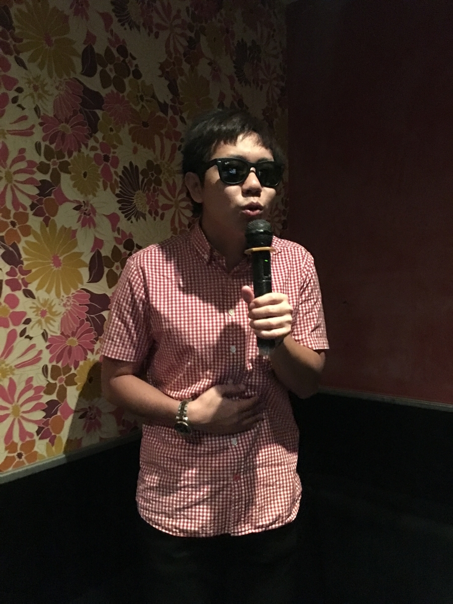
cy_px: 302
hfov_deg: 48.2
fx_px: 506
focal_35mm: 29
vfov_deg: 61.7
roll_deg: +0.8
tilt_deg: -0.5
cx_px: 226
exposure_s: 1/4
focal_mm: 4.15
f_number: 2.2
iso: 400
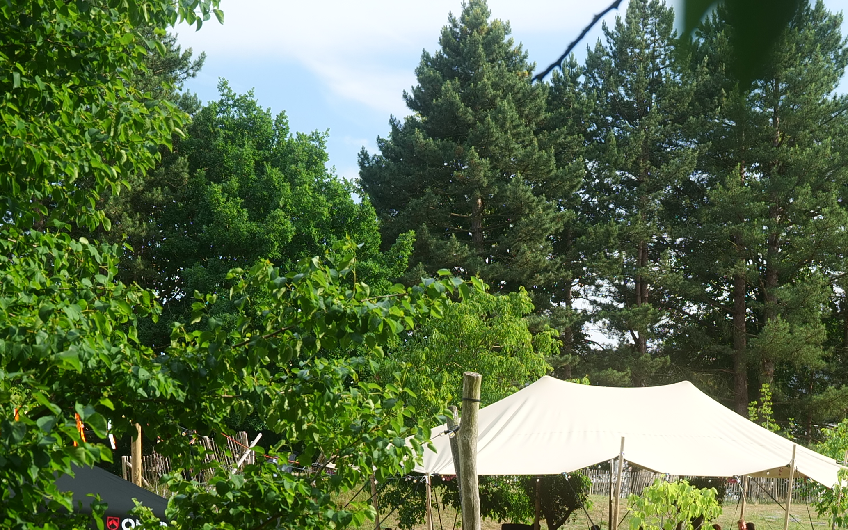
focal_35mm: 71
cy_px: 627
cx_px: 709
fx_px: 1641
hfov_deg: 28.2
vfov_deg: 17.5
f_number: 3.2
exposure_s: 1/125
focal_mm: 24
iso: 100
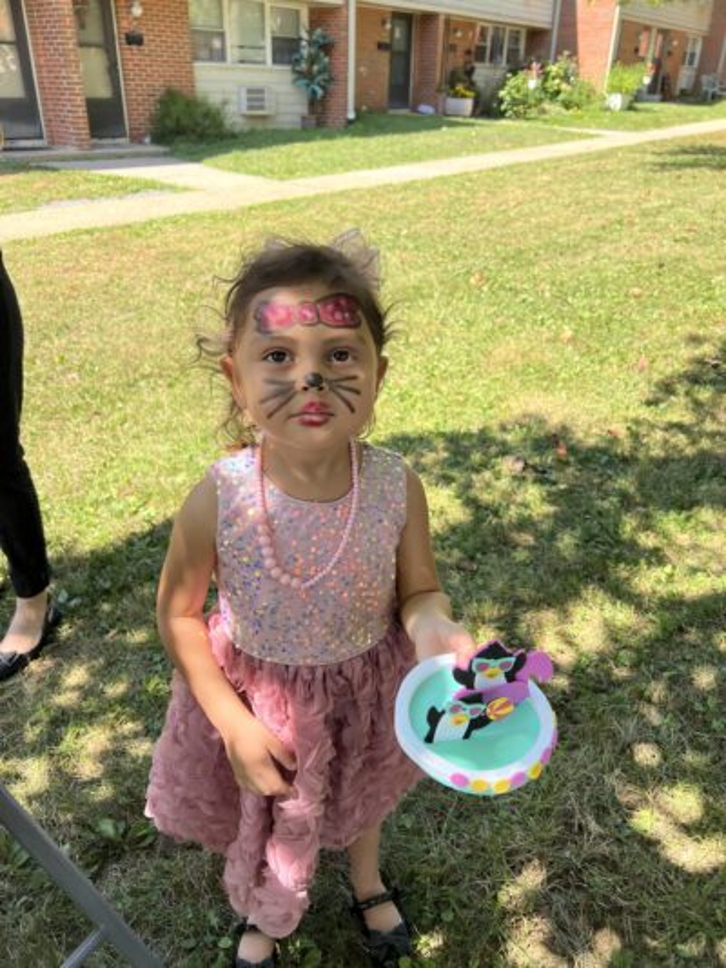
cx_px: 363
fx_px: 727
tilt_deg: -28.1
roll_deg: -2.4
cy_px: 484
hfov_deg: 53.1
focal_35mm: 26
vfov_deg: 67.3
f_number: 1.5
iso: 50
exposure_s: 1/803
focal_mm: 5.7
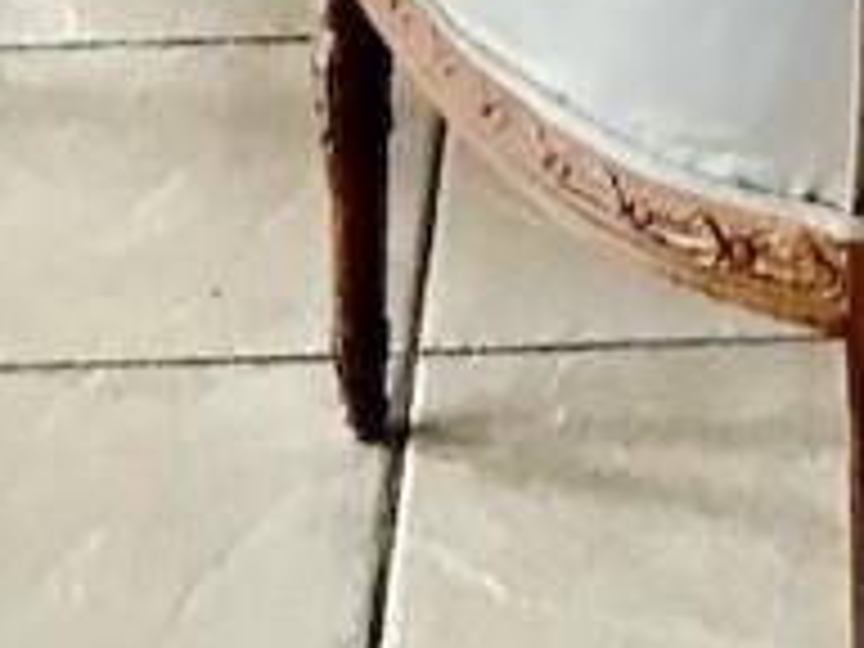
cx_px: 1026
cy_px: -1206
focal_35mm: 194
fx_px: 4842
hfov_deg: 10.0
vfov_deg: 7.0
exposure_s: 1/30
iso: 80
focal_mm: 3.3
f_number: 2.4
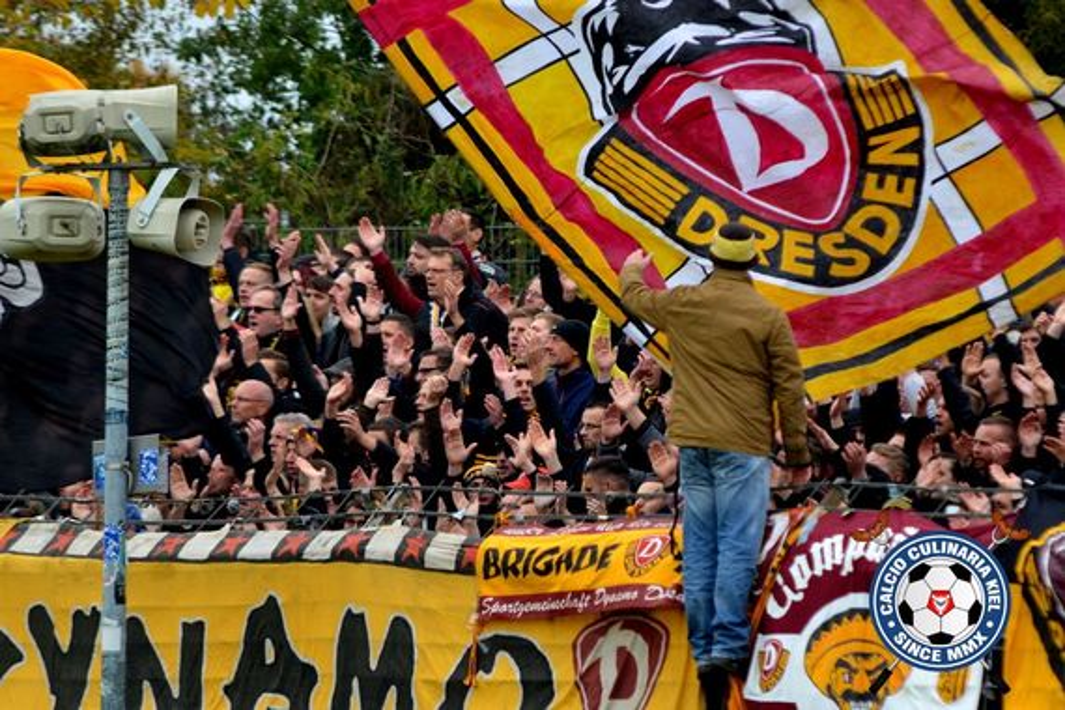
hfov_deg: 6.9
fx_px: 8874
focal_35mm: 300
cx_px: 532
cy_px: 355
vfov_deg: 4.6
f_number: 4
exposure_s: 1/1000
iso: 450
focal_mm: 200
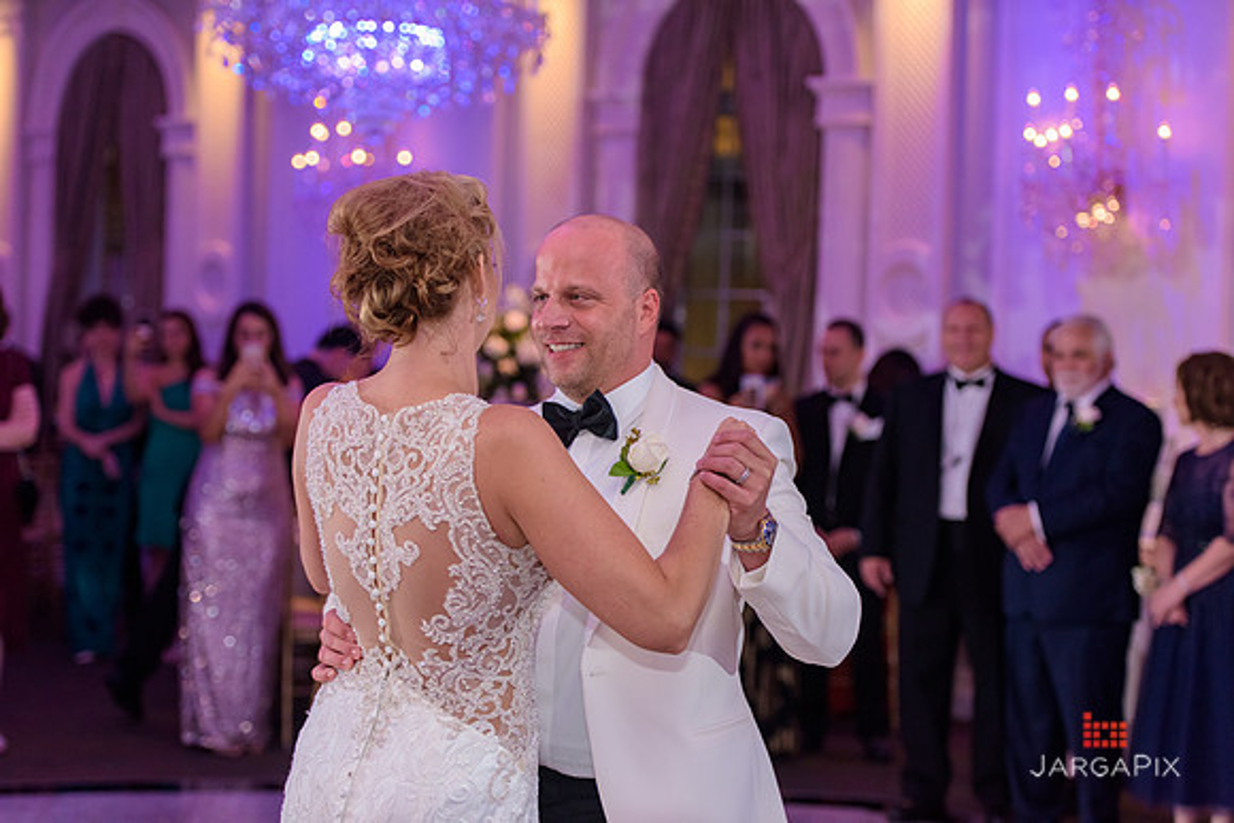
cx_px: 617
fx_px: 2674
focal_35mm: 78
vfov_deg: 17.5
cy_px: 412
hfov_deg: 26.0
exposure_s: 1/125
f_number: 3.2
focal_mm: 78
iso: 1600
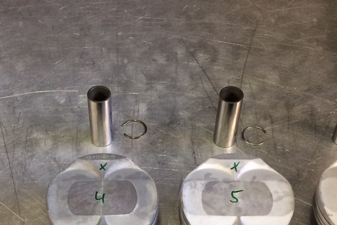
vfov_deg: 18.5
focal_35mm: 69
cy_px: 284
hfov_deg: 29.1
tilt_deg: -59.8
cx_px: 127
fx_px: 646
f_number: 2.2
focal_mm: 4.15
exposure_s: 1/33
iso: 125
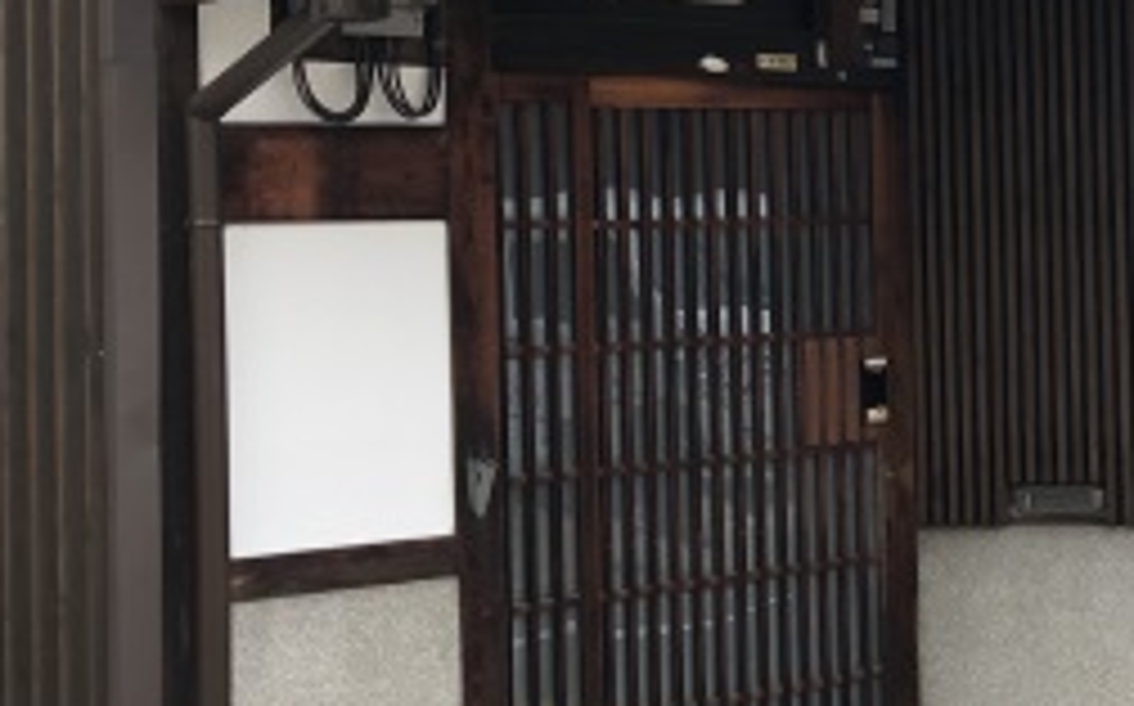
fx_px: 2594
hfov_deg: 23.7
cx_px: 1107
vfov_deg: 15.4
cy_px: 166
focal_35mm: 84
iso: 25
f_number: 1.8
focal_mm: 4
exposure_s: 1/120
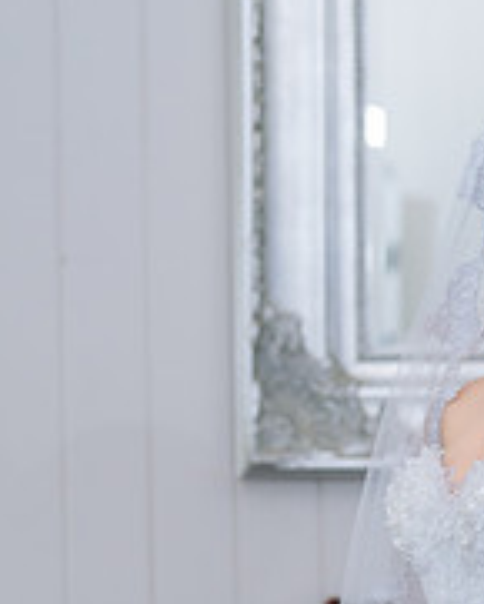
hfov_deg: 9.7
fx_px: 2791
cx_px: 671
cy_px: 439
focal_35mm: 156
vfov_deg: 12.3
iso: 640
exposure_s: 1/200
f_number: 2
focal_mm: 50
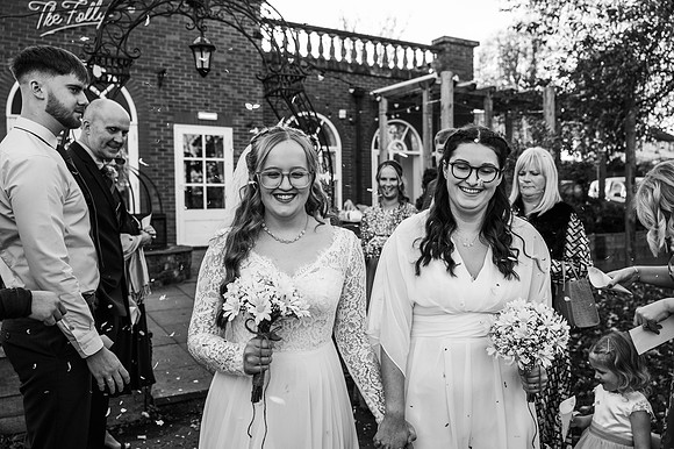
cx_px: 337
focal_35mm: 32
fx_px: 589
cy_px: 224
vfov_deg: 41.7
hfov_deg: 59.5
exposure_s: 1/640
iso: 500
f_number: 4
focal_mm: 31.5
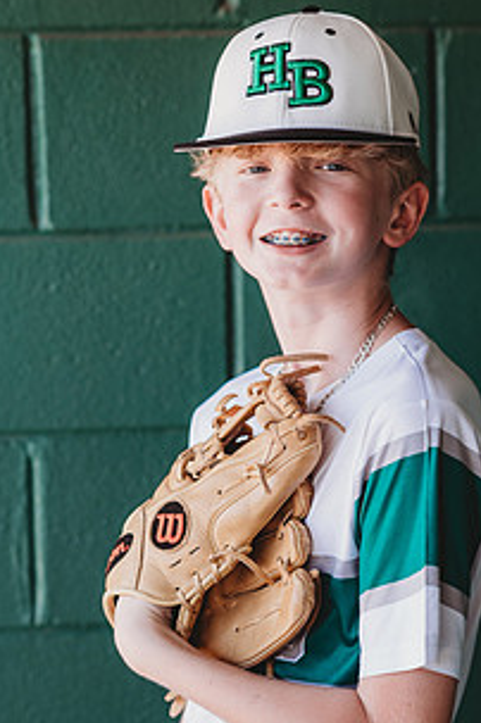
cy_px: 345
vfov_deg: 16.3
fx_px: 2531
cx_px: 348
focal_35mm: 126
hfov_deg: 10.8
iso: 160
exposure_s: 1/200
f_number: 2.8
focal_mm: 85
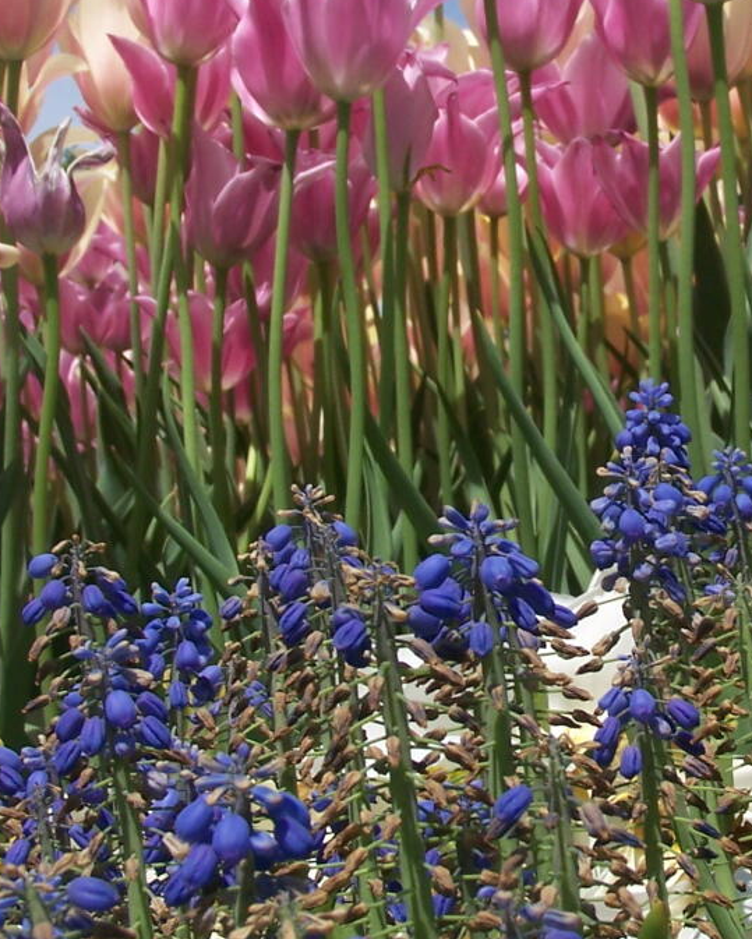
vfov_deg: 20.2
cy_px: 430
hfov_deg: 16.0
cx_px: 671
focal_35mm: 95
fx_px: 2641
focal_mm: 8
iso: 80
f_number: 5.6
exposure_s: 1/500
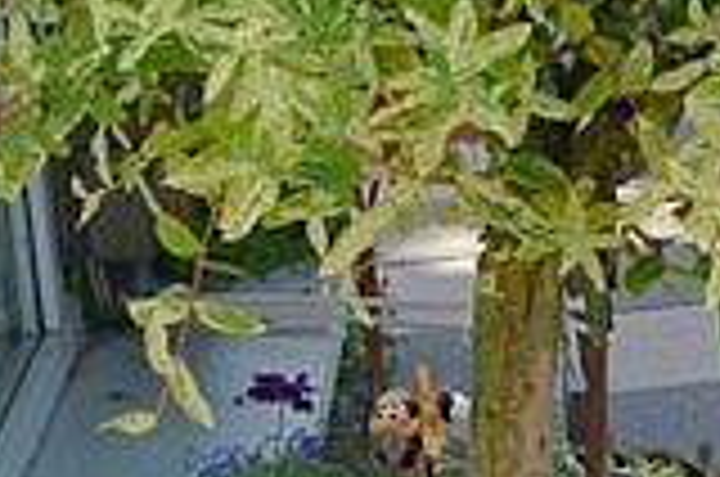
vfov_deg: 7.5
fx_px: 3593
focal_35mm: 180
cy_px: -252
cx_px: 1454
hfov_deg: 10.5
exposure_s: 1/200
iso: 100
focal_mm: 24
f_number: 5.6
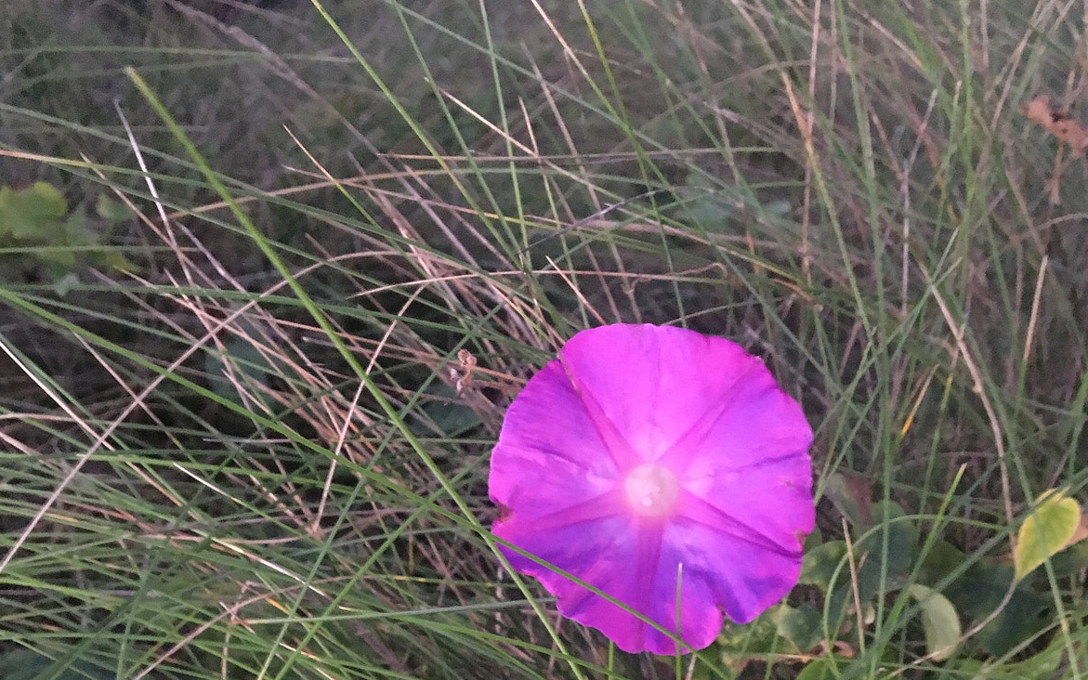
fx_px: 1245
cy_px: 634
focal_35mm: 42
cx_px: 546
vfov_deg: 29.1
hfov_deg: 47.2
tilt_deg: -65.4
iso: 400
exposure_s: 1/17
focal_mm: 4.15
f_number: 2.2
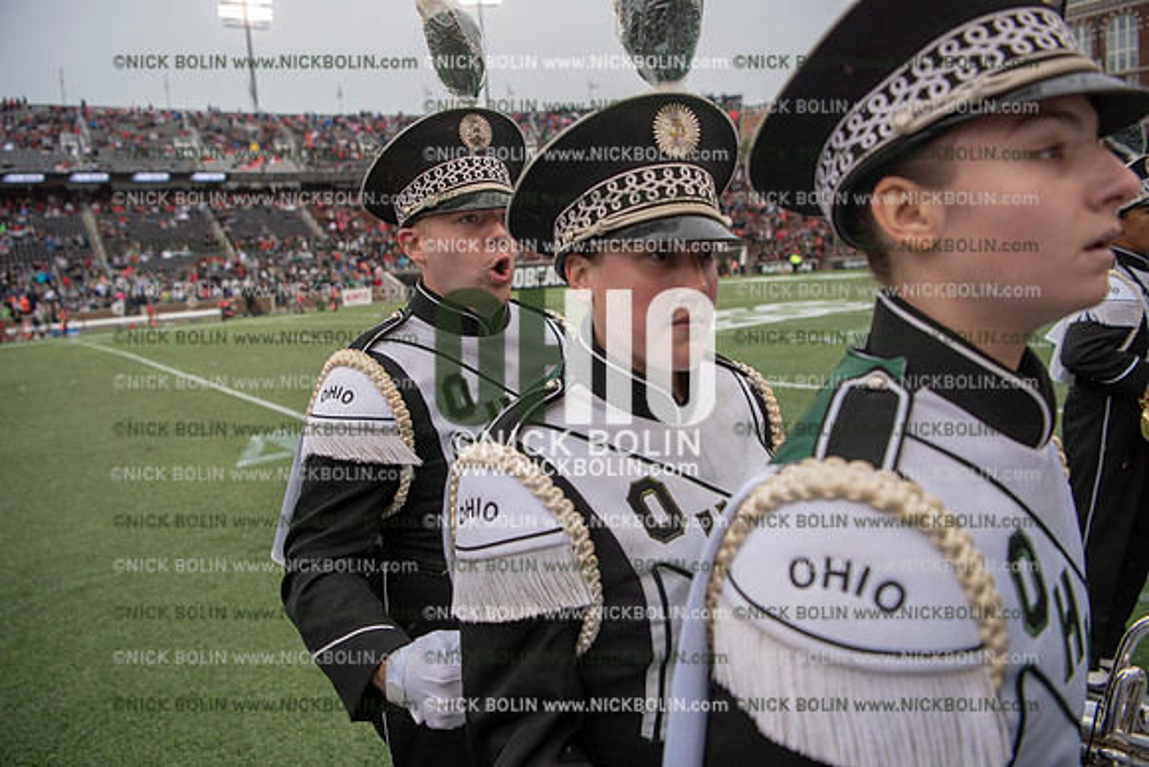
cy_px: 384
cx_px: 574
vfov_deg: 53.2
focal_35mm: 24
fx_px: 766
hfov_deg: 73.7
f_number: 3.5
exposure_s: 1/800
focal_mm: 24
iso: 250
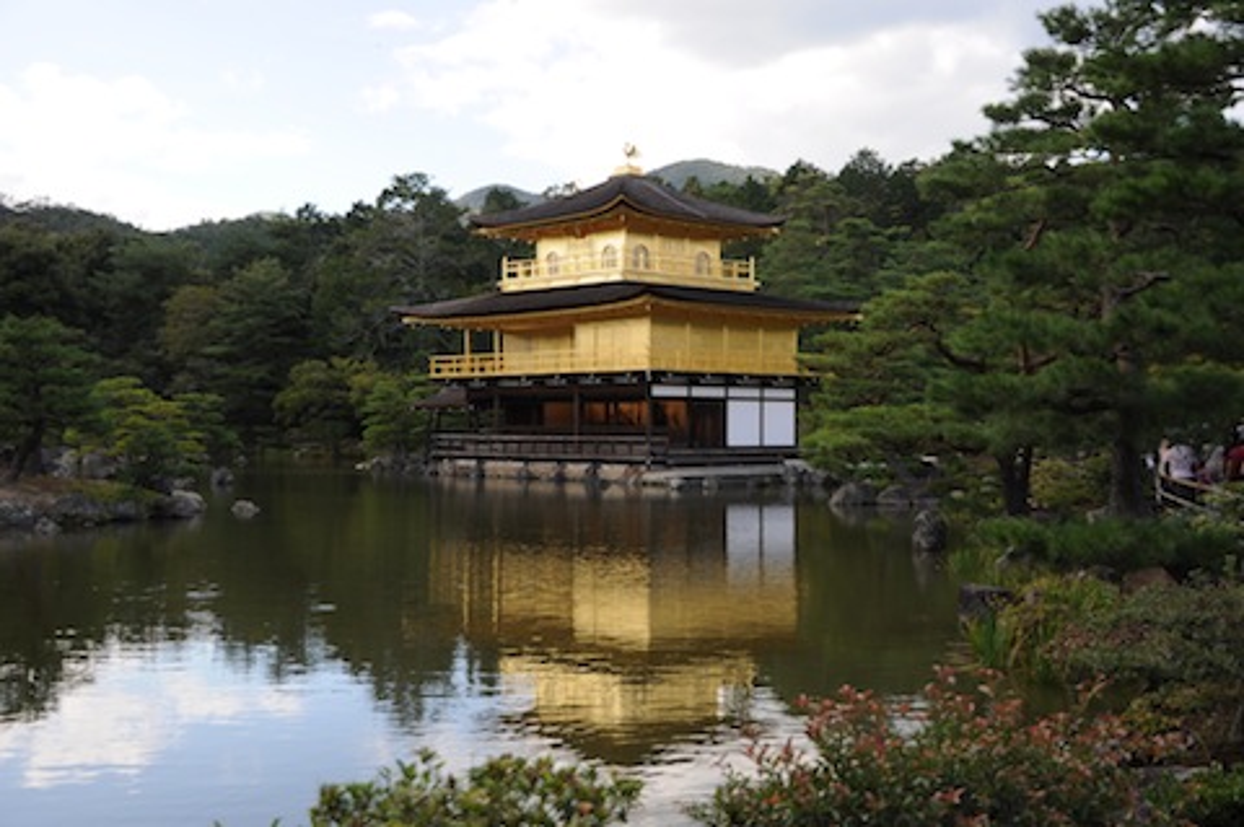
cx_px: 622
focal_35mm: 45
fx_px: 1553
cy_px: 414
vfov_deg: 29.8
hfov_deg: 43.6
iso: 200
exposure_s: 1/500
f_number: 4
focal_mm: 30
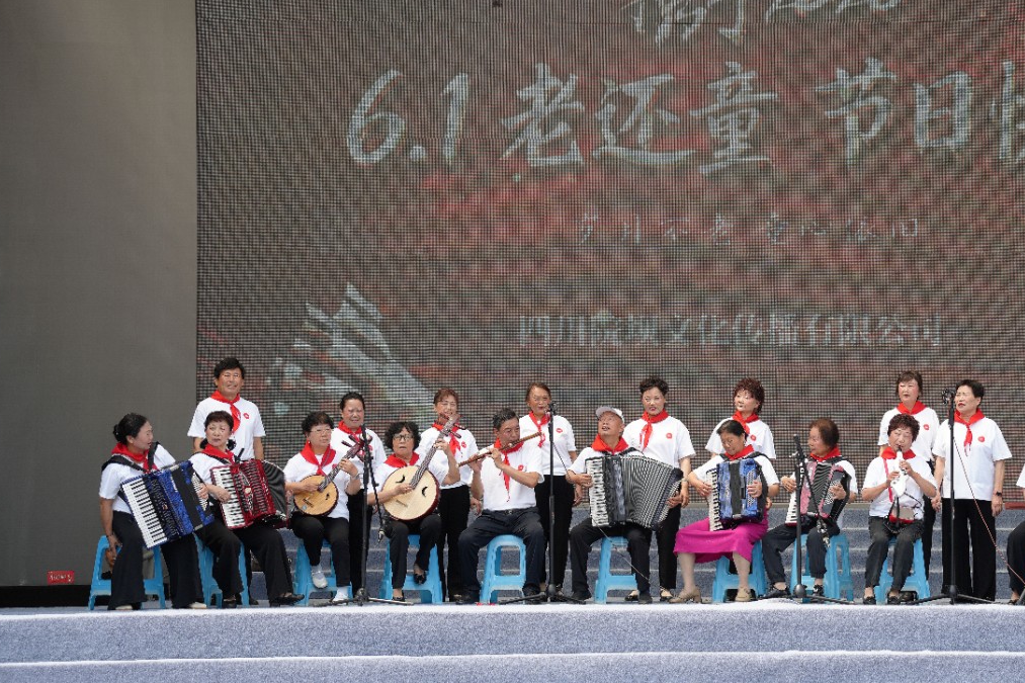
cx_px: 661
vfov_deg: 12.2
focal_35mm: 112
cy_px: 353
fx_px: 3188
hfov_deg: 18.2
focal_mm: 81
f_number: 5
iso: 100
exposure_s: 1/320
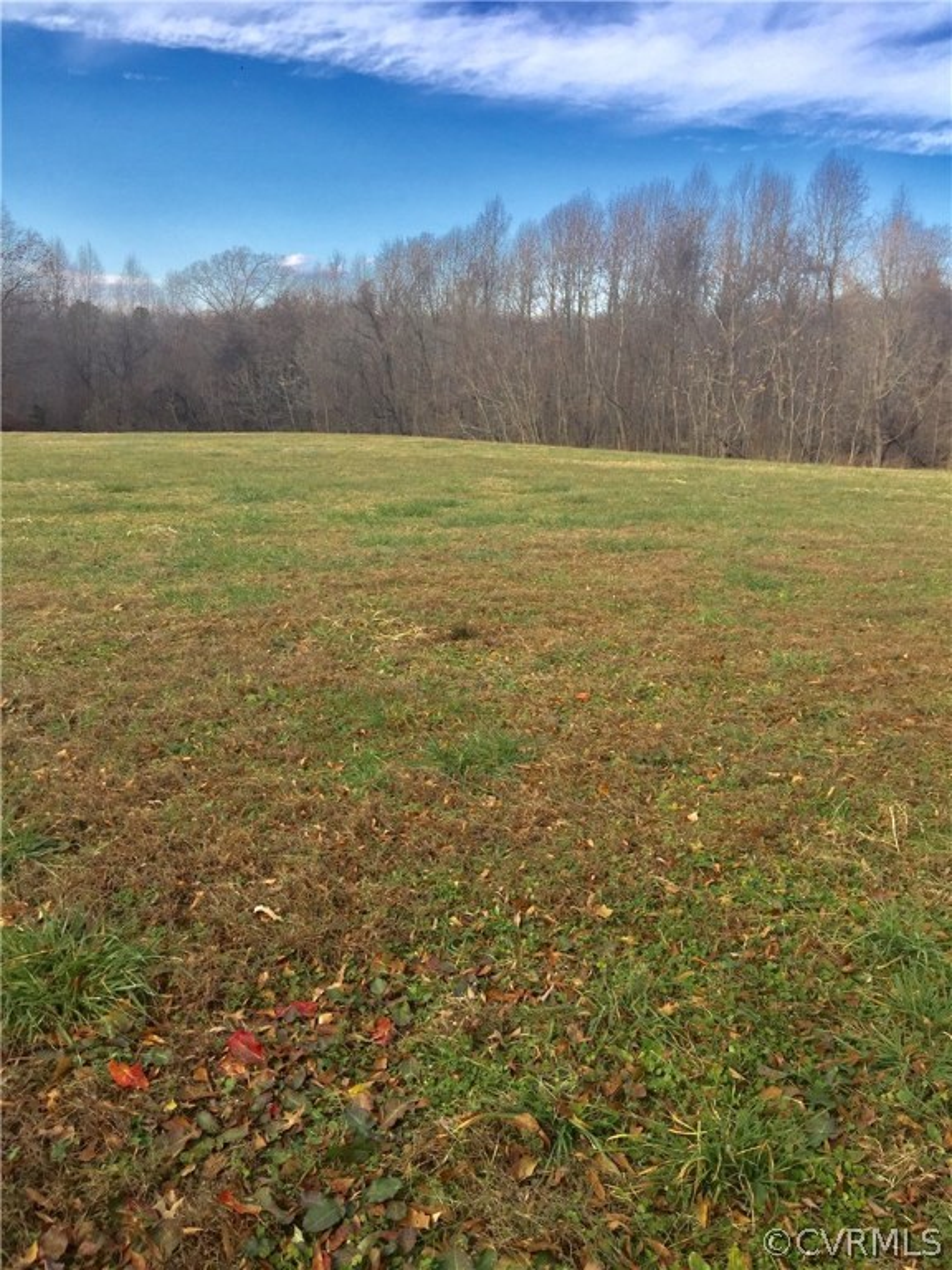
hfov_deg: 48.2
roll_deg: -2.8
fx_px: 1063
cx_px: 476
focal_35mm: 29
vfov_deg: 61.7
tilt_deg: -12.2
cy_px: 635
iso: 32
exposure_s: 1/920
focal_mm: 4.15
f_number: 2.2
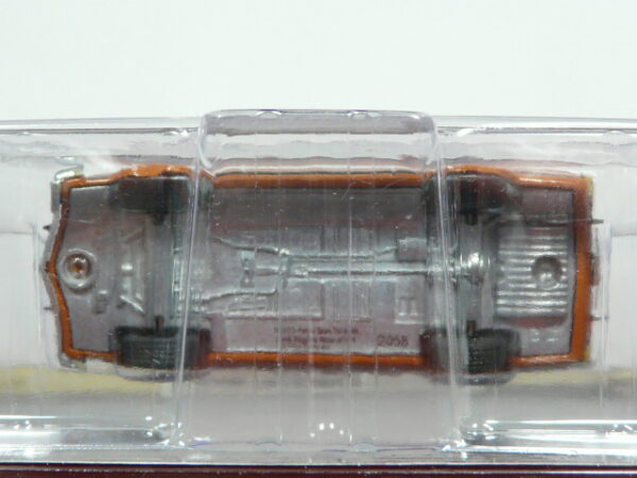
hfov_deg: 27.8
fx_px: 1288
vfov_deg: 21.0
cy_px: 239
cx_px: 318
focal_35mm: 70
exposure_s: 1/40
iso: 125
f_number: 3.2
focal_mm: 7.2
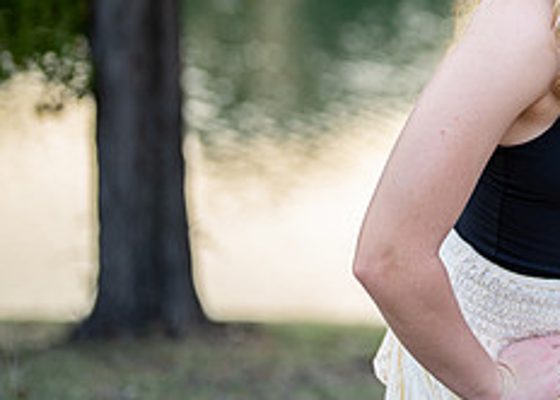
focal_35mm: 139
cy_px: 45
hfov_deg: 14.0
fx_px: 2212
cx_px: 656
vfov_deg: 10.3
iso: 100
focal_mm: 50
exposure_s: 1/500
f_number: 1.2
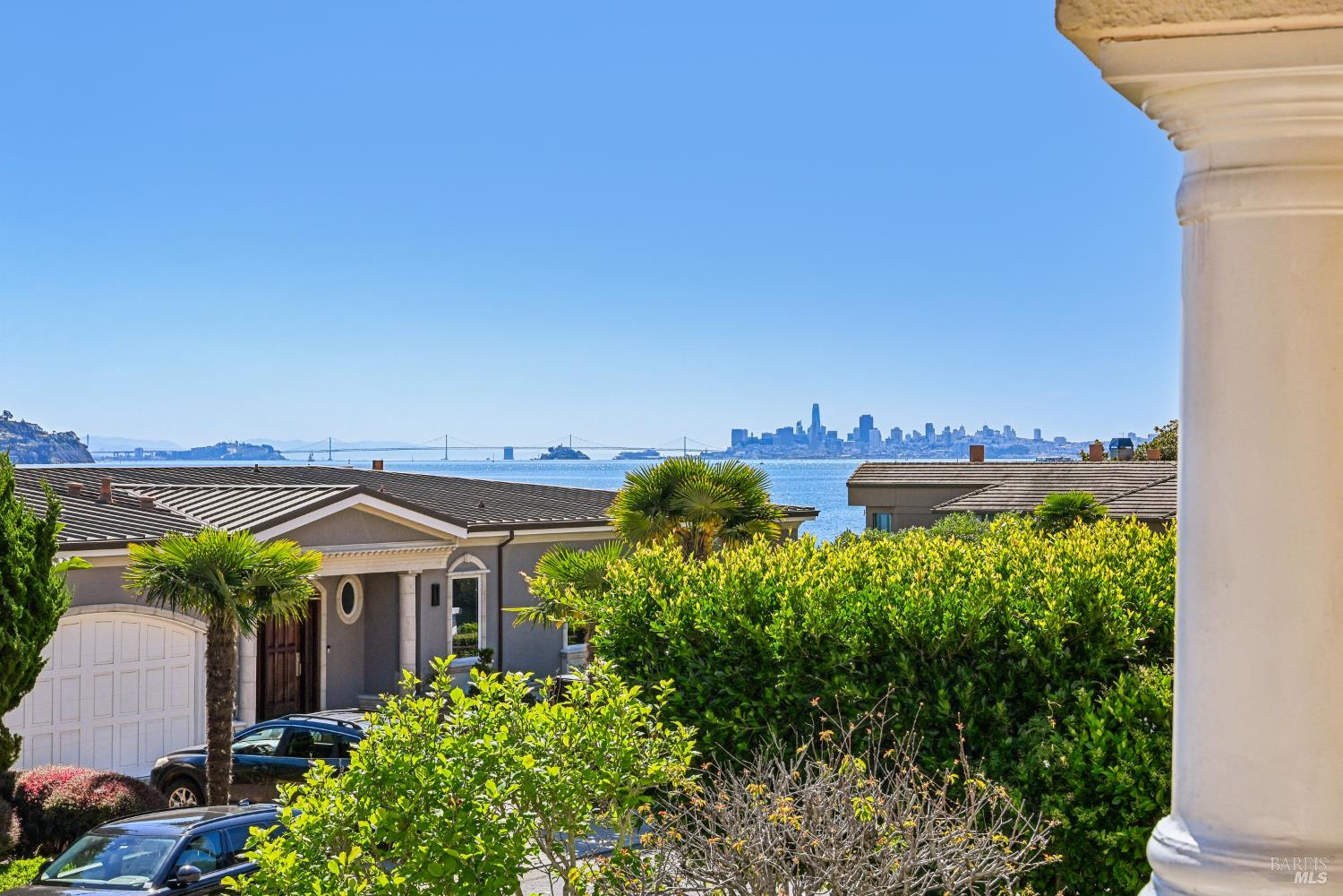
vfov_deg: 23.4
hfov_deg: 34.5
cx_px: 672
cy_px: 448
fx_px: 2164
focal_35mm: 58
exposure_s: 1/1250
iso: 800
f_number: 13
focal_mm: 58
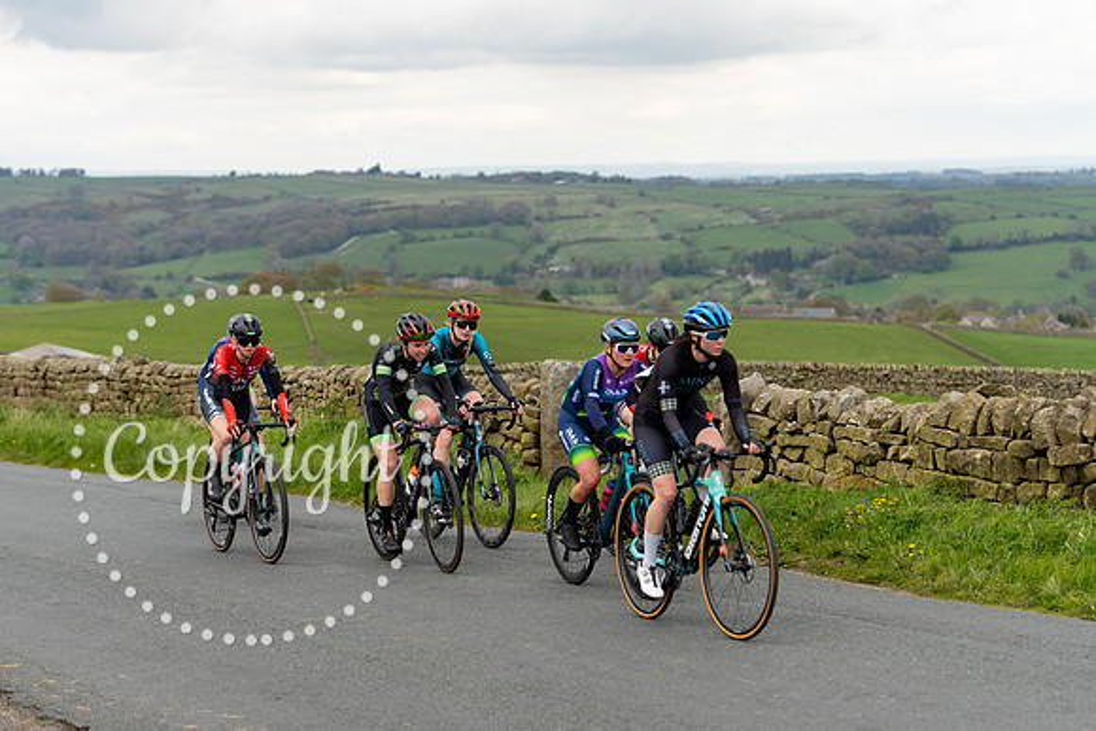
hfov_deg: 22.9
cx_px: 548
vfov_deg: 15.4
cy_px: 366
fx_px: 2710
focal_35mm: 89
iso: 200
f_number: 3.5
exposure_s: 1/640
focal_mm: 89
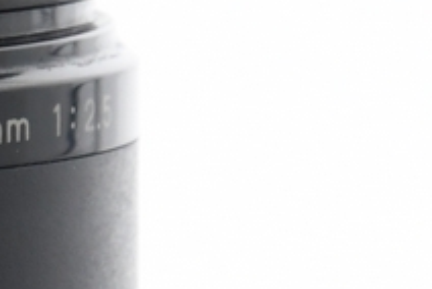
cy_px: 263
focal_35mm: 848
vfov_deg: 1.6
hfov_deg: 2.4
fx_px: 10190
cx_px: -428
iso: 1000
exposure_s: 1/125
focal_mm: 80
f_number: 8
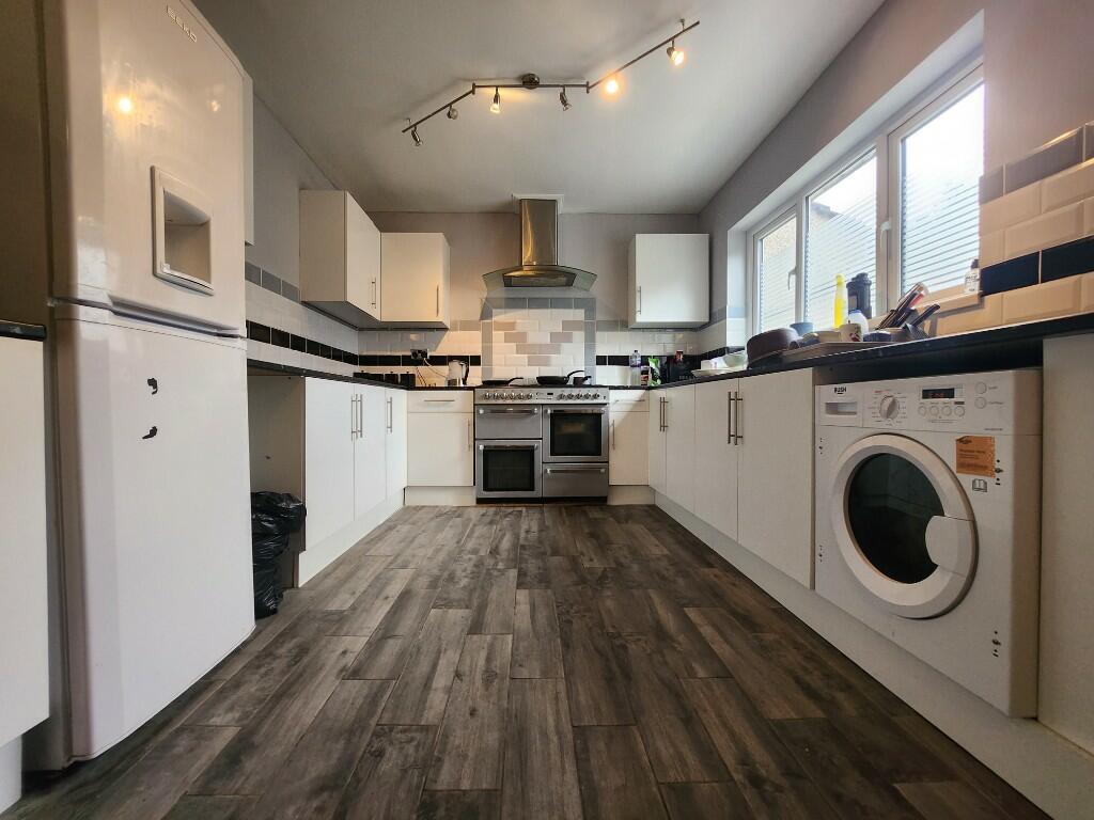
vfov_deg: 89.9
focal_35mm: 13
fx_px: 411
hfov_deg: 106.2
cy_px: 410
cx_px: 547
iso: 125
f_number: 2.2
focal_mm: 1.7
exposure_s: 1/50
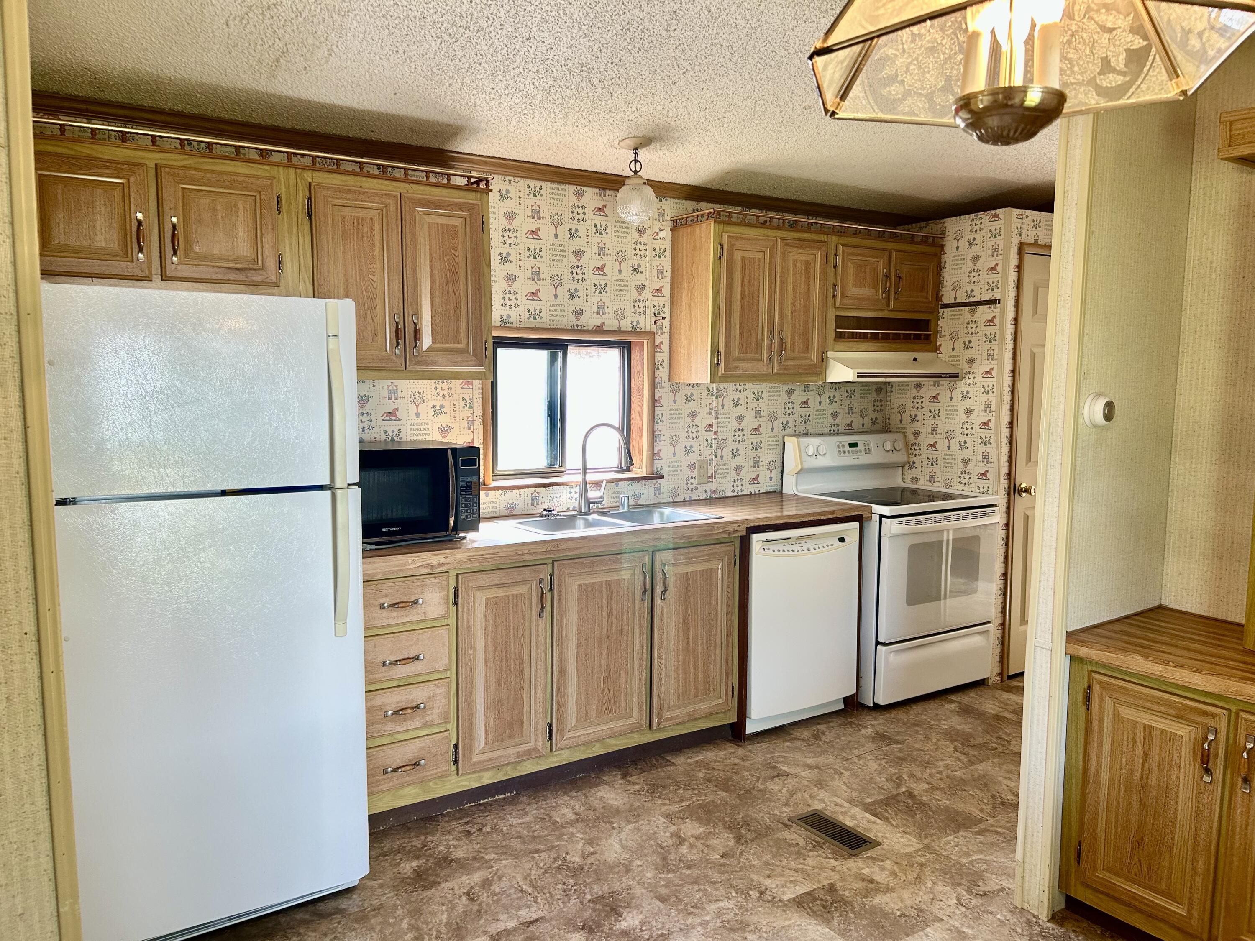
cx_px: 628
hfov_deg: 67.3
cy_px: 470
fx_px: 943
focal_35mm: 26
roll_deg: -0.3
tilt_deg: -6.9
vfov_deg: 53.1
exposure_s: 1/60
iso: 80
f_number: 1.5
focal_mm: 5.7
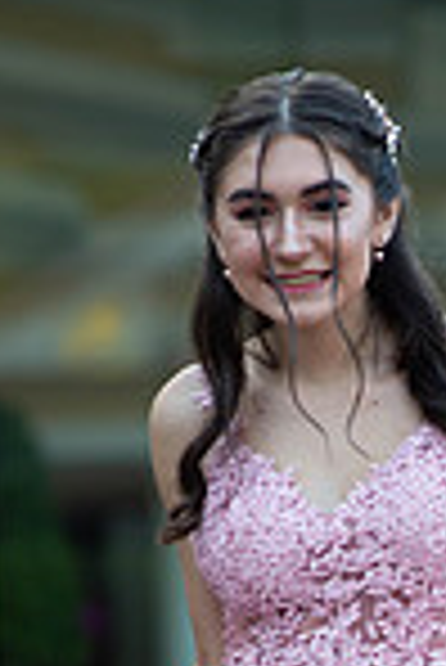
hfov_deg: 5.3
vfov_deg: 7.9
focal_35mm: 258
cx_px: 480
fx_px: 4783
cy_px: 837
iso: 250
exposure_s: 1/640
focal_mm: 85
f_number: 2
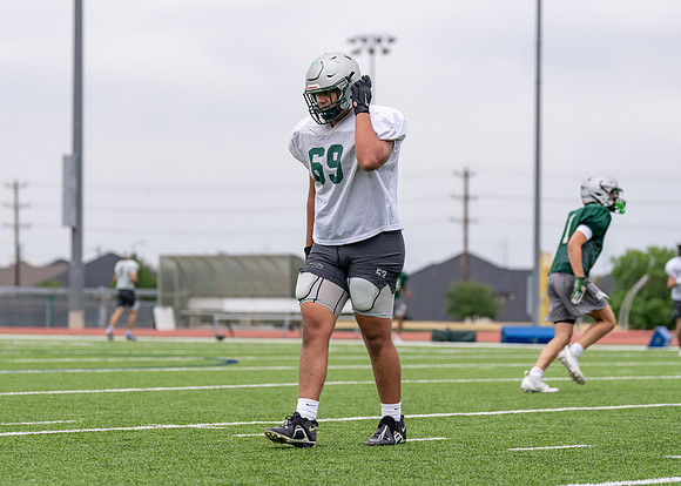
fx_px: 2816
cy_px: 251
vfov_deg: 9.9
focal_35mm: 146
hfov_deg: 13.8
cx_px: 290
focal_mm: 105
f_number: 2.8
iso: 160
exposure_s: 1/2500
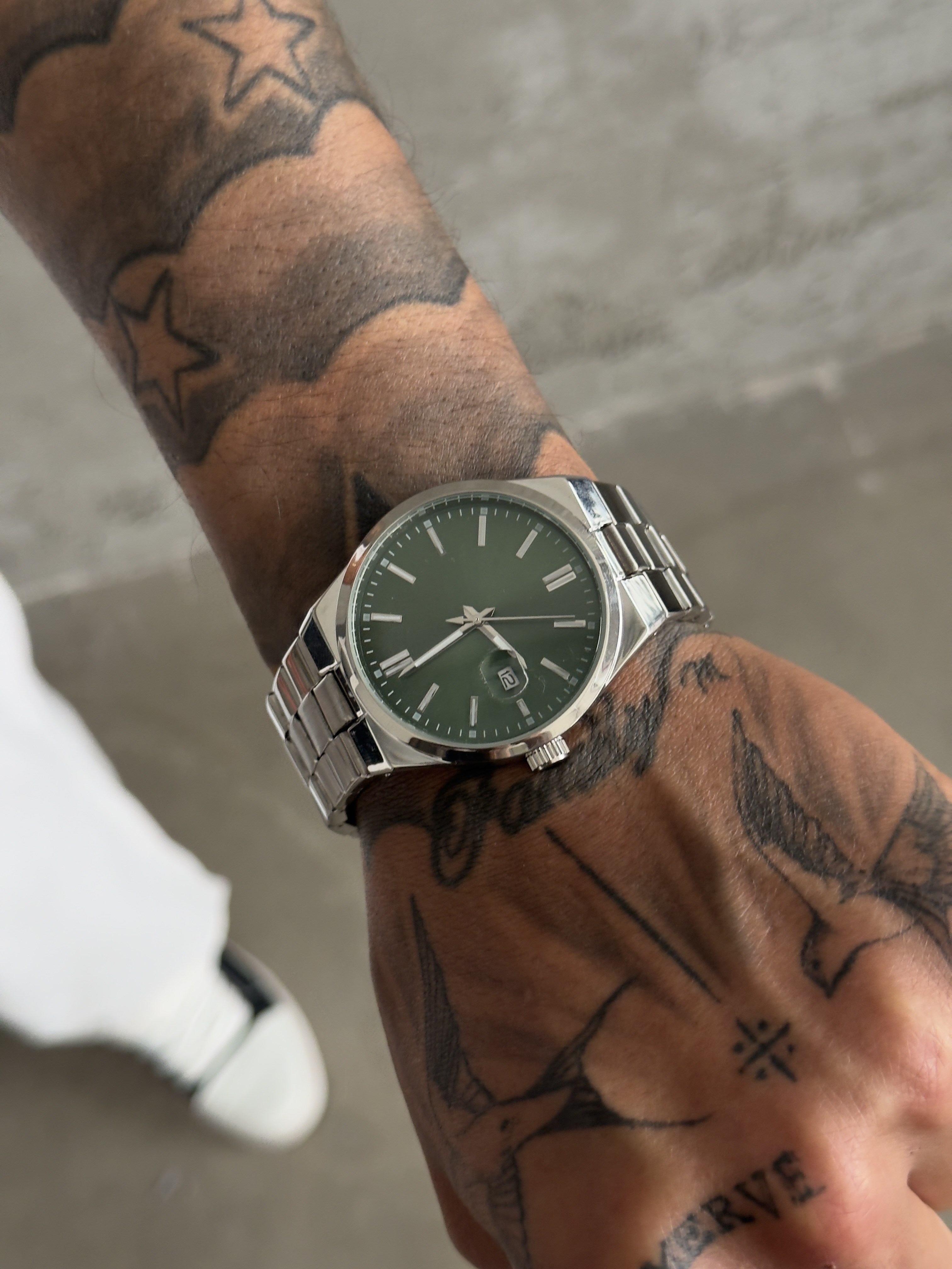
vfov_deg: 39.7
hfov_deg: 30.3
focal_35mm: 48
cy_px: 634
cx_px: 476
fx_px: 1760
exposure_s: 1/60
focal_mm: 6.76
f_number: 1.78
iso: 200
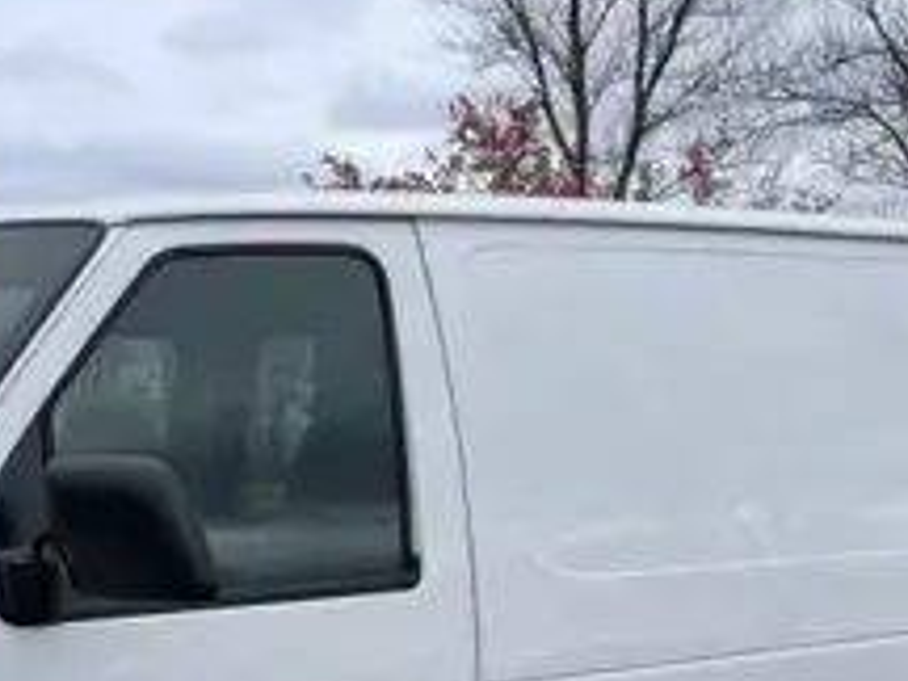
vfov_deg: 18.2
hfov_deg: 24.8
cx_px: 139
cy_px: 816
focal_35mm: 77
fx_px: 2020
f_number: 1.6
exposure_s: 1/1109
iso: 32
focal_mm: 5.1
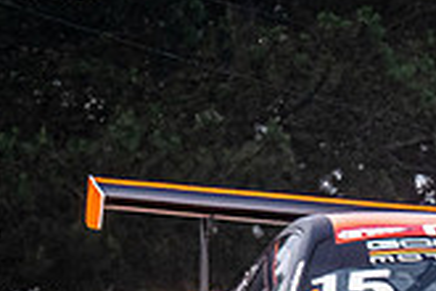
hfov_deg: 1.1
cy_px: 506
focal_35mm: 1912
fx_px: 23155
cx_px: 471
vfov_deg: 0.7
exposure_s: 1/320
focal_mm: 210
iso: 400
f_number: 13
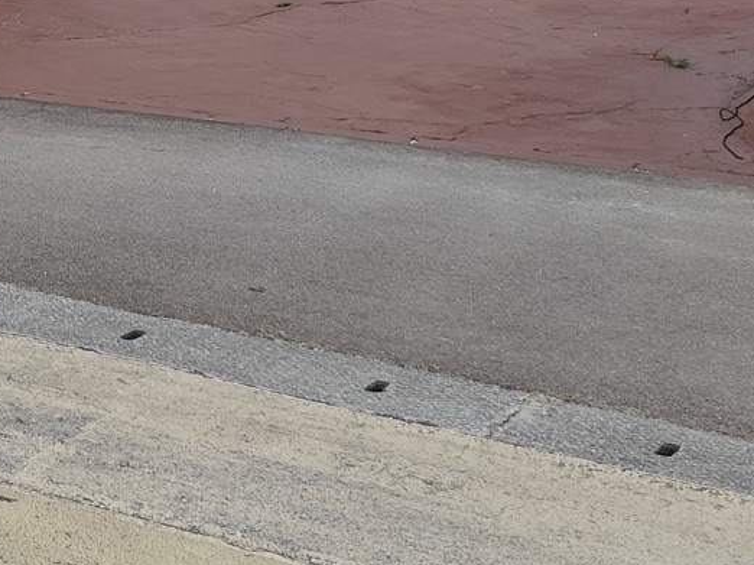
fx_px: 2112
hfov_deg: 15.7
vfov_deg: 13.3
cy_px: -527
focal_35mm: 97
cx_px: -790
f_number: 1.65
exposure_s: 1/260
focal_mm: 6.14
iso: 50
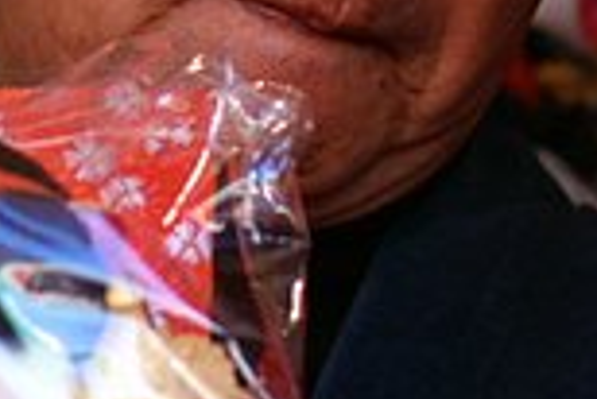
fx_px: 7016
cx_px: 229
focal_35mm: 423
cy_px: -120
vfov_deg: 3.3
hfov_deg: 4.9
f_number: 2.5
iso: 800
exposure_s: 1/640
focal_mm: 85
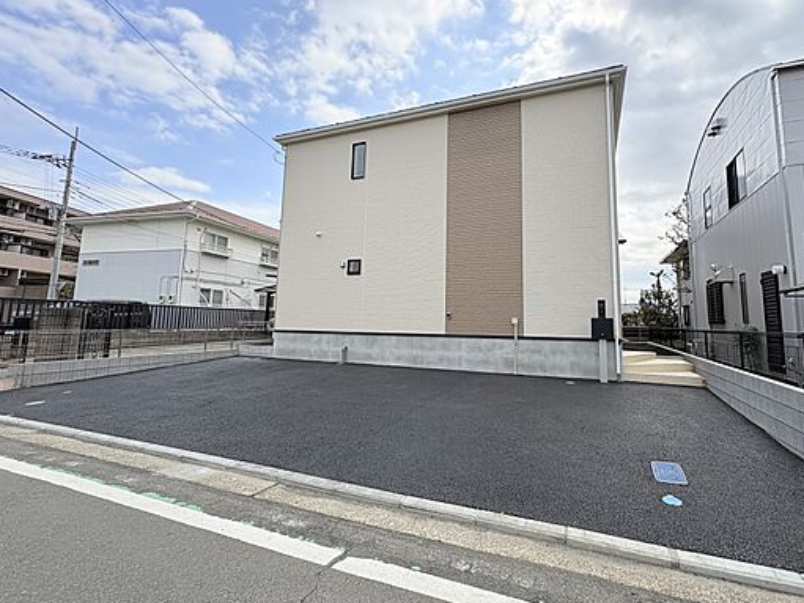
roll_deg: -0.1
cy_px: 275
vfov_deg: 74.5
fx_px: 395
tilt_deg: +7.7
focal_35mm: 17
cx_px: 441
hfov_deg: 90.8
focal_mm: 2.22
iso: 64
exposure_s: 1/2146
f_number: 2.2
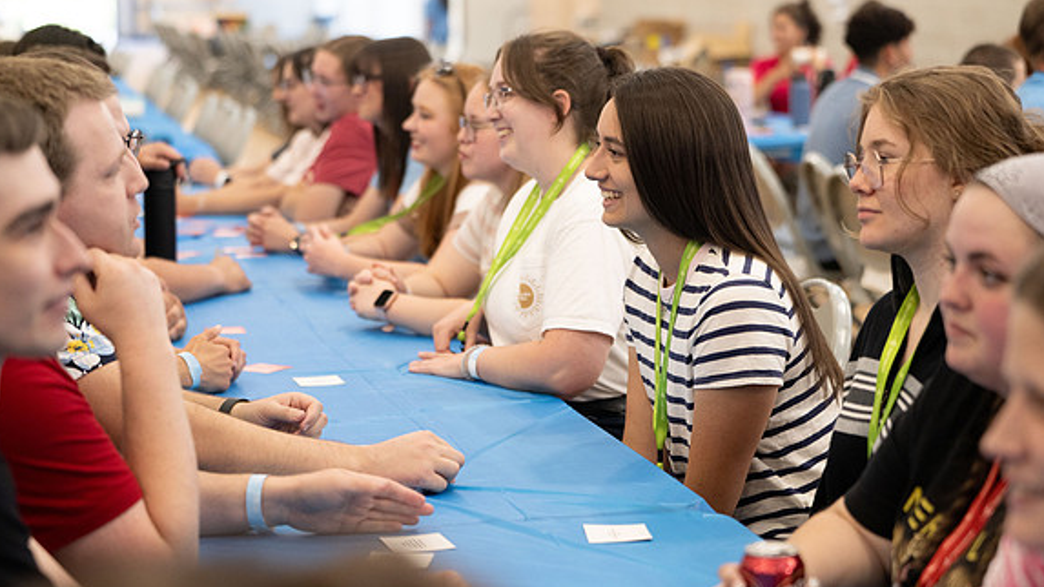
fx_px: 2297
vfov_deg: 14.5
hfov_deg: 25.6
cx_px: 575
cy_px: 245
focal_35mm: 83
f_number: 2.8
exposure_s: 1/250
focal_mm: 70
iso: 800
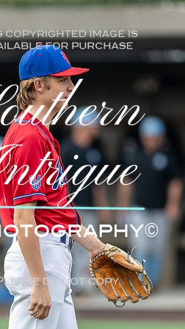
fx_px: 4954
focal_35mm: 569
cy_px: 169
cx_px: 50
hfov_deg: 2.1
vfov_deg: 3.8
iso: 320
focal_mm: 300
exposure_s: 1/800
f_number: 2.8
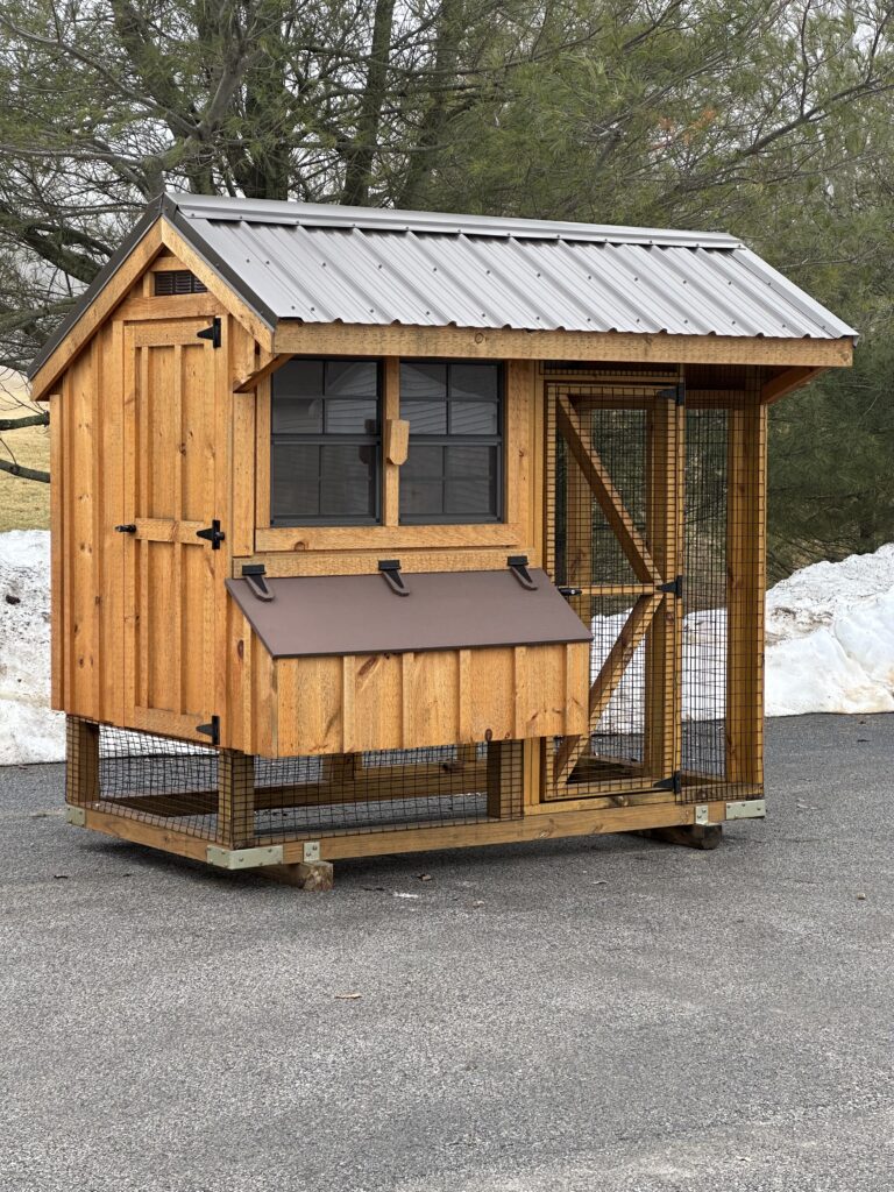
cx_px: 447
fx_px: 2651
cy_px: 596
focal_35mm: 77
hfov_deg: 19.1
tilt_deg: -4.4
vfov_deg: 25.3
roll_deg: +1.4
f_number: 2.8
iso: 40
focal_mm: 9
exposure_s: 1/99
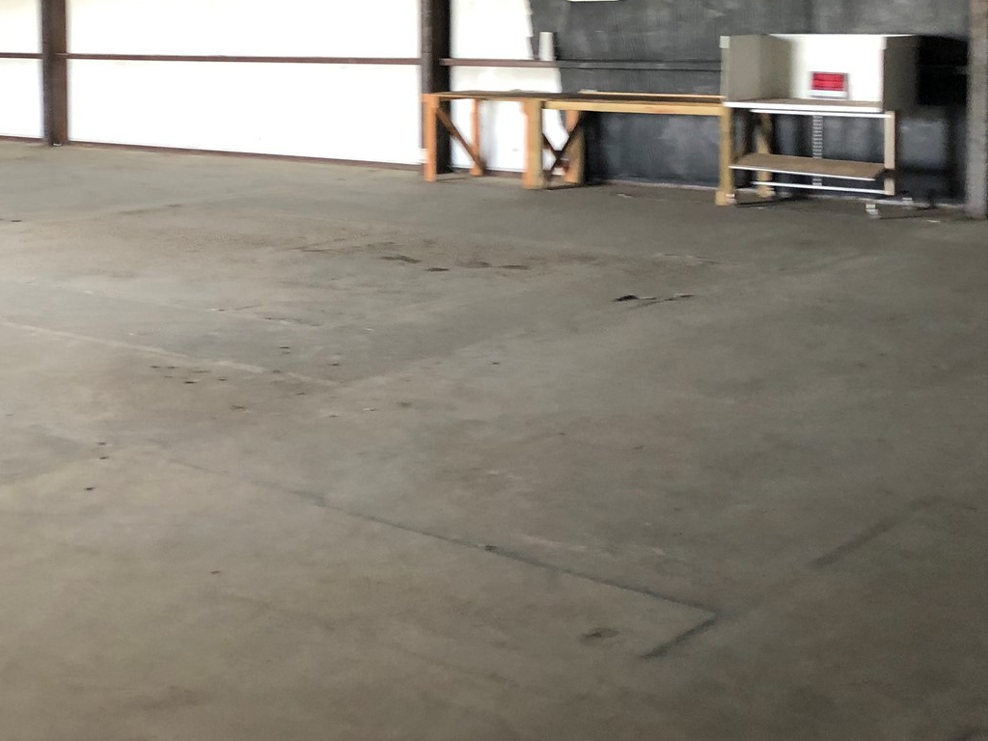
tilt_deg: -2.3
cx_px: 222
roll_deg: +1.9
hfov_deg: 33.5
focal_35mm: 56
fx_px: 1598
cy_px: 127
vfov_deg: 25.6
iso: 40
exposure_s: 1/15
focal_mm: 4
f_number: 1.8
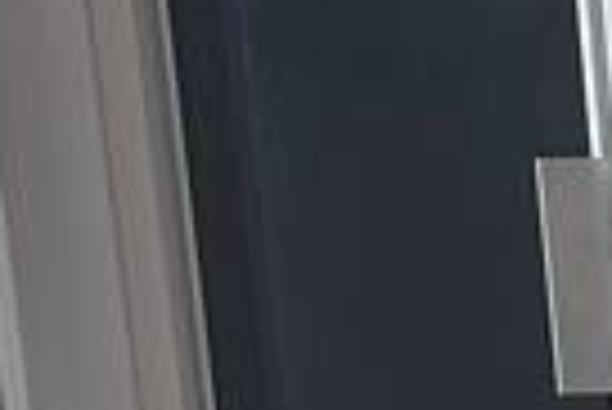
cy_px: 1180
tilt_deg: -11.7
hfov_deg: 8.5
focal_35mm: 215
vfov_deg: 6.0
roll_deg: +2.0
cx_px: 1638
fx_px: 3659
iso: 125
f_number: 1.5
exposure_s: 1/120
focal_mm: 5.7
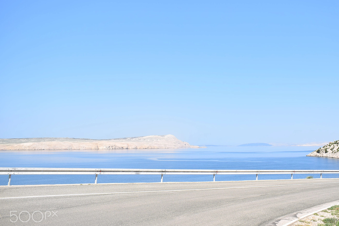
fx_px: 311
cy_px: 112
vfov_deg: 39.9
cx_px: 201
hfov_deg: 56.9
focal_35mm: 33
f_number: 5.6
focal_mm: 18
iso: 100
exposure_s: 1/400
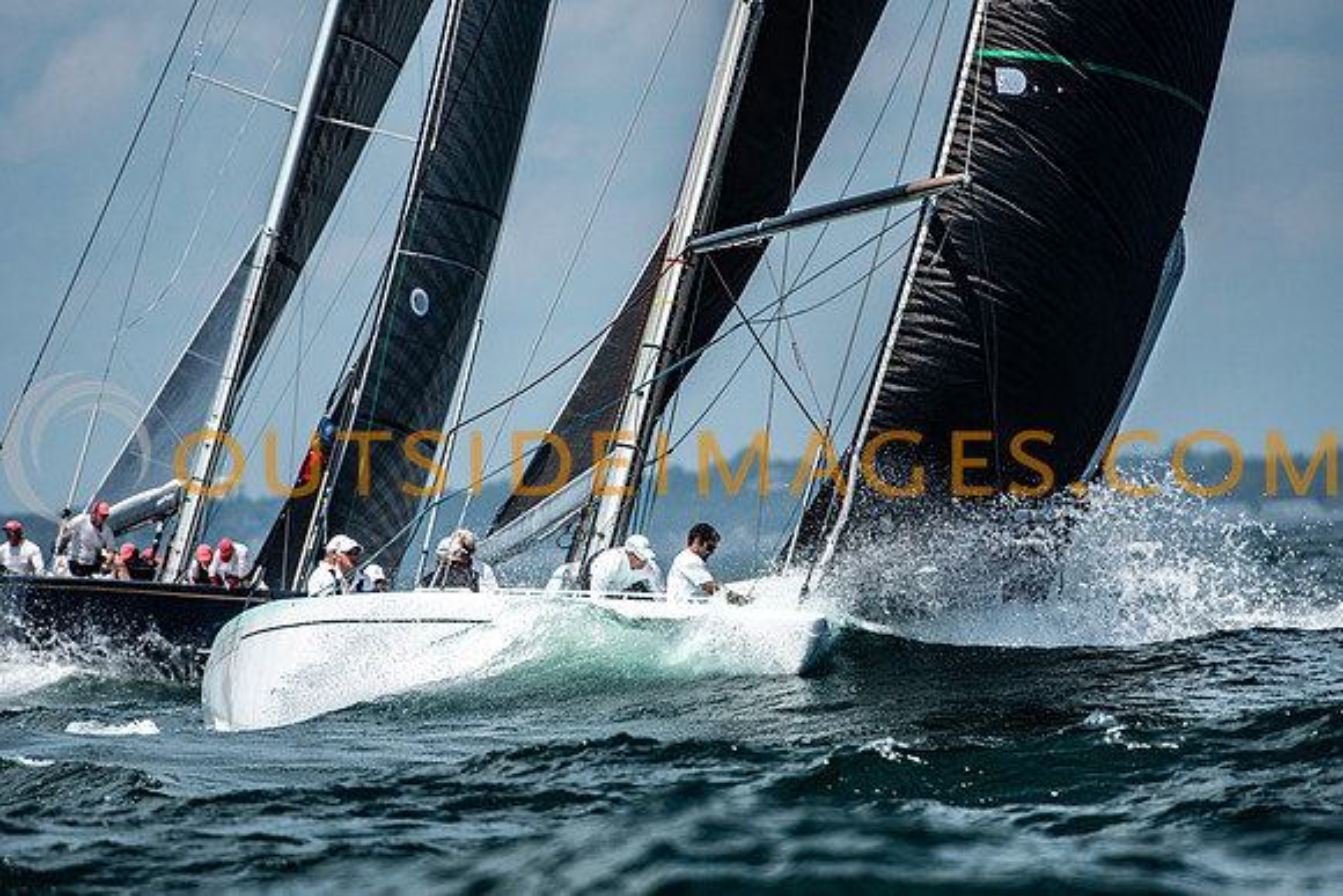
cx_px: 672
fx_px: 22388
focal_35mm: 600
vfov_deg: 2.3
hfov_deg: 3.4
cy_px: 448
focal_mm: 400
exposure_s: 1/2500
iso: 400
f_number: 5.6
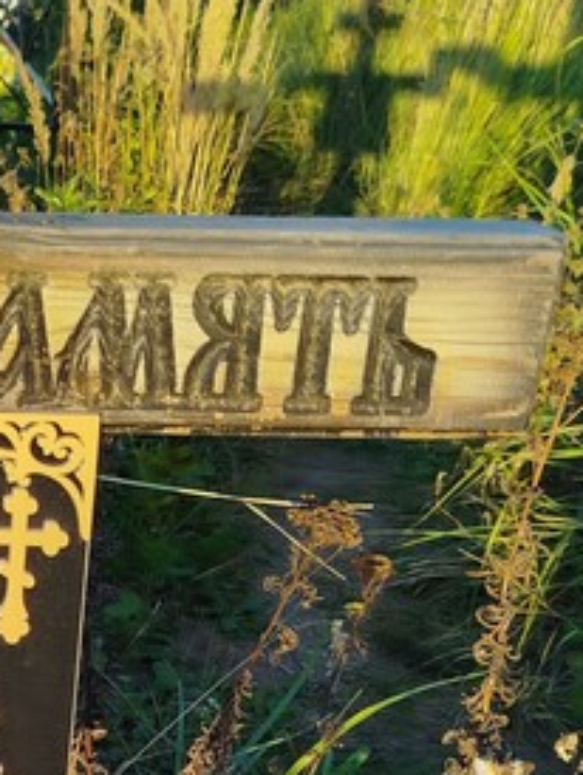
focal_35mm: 70
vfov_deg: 26.0
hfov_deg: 19.4
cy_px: 820
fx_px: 1569
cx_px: -173
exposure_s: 1/472
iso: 50
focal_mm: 5.31
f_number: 1.7
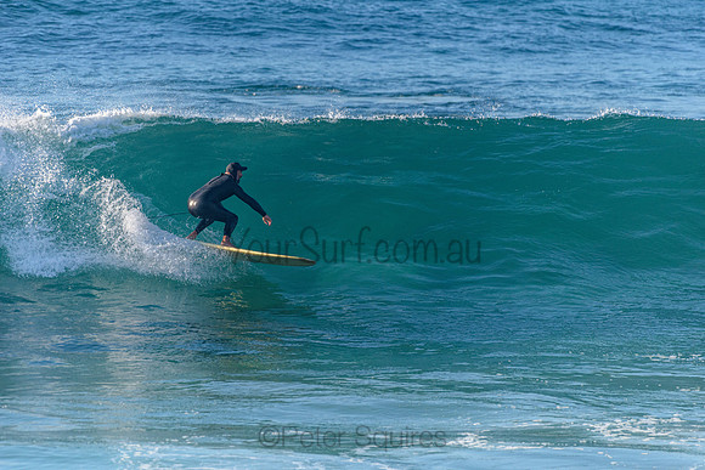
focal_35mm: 500
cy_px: 235
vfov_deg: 2.8
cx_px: 352
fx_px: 9793
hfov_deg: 4.1
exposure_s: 1/2000
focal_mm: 500
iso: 360
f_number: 5.6
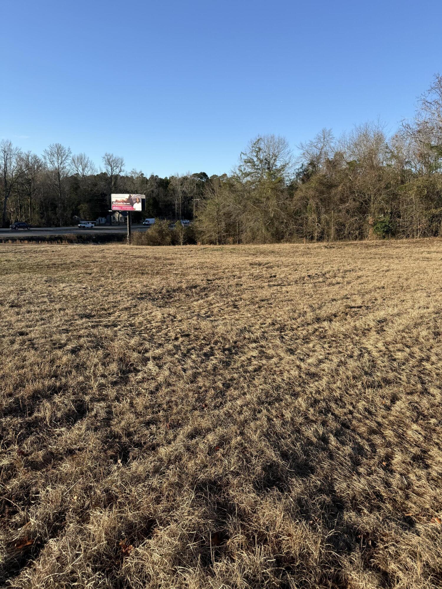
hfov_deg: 56.8
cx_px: 221
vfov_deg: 71.6
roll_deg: -2.1
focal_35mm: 24
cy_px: 294
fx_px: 409
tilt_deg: -11.7
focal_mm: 6.76
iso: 80
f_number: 1.78
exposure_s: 1/2169
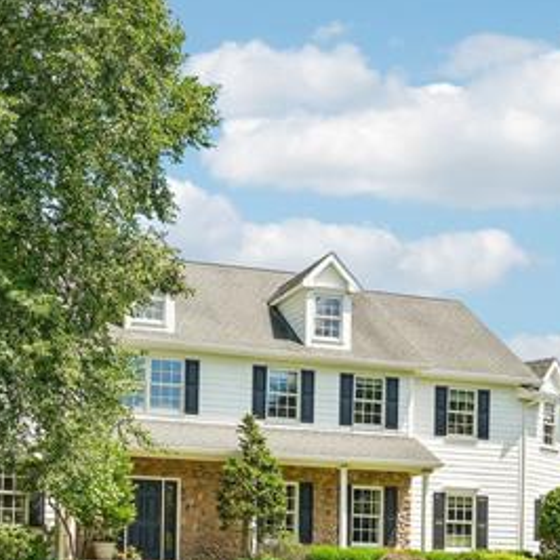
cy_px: 602
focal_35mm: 72
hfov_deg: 24.0
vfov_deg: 22.7
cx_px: 320
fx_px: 1318
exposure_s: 1/125
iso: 100
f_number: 9
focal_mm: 22
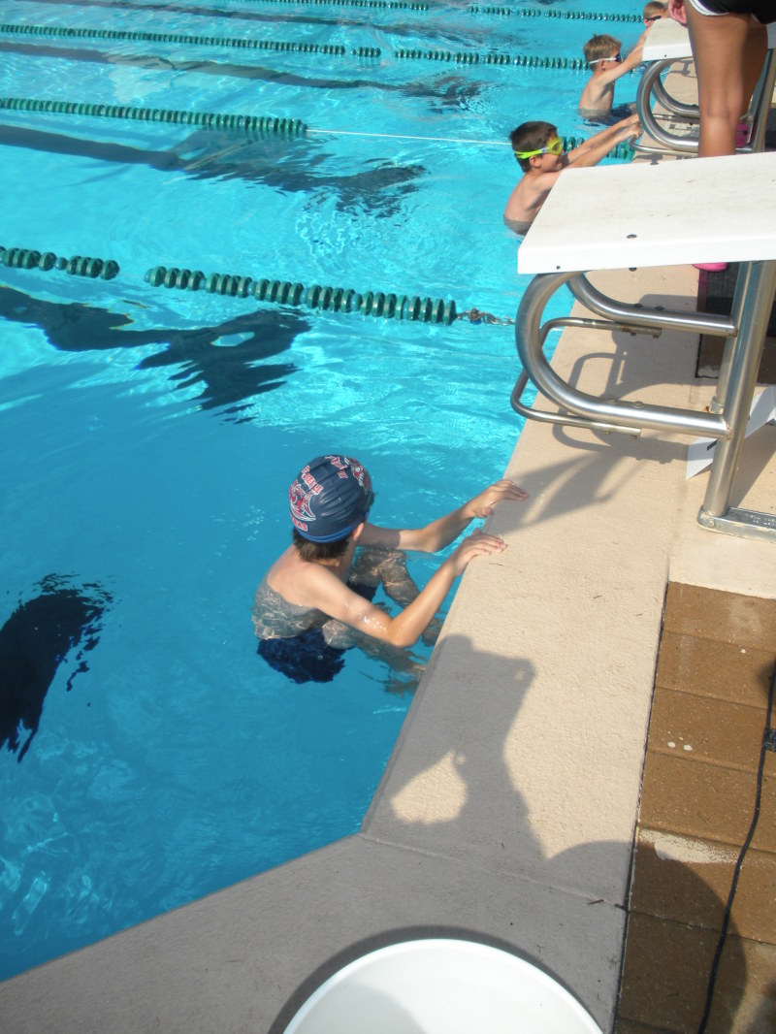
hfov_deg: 39.7
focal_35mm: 36
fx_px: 1076
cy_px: 517
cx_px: 388
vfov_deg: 51.3
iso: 64
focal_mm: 6.3
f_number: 3.5
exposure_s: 1/842
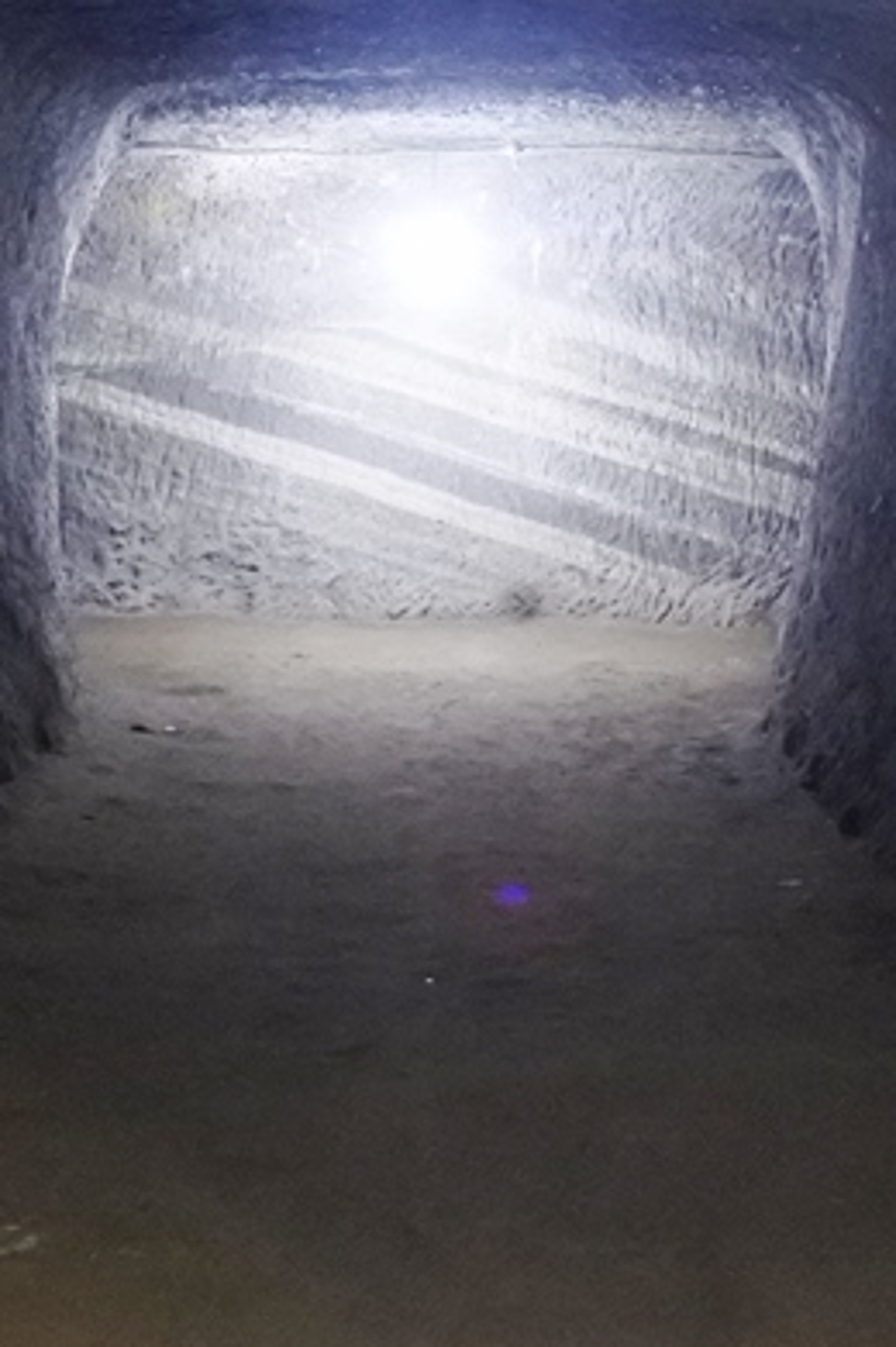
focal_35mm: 56
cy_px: 486
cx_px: 462
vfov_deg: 35.4
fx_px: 2094
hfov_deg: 24.1
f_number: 3.5
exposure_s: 1/10
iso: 6400
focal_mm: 10
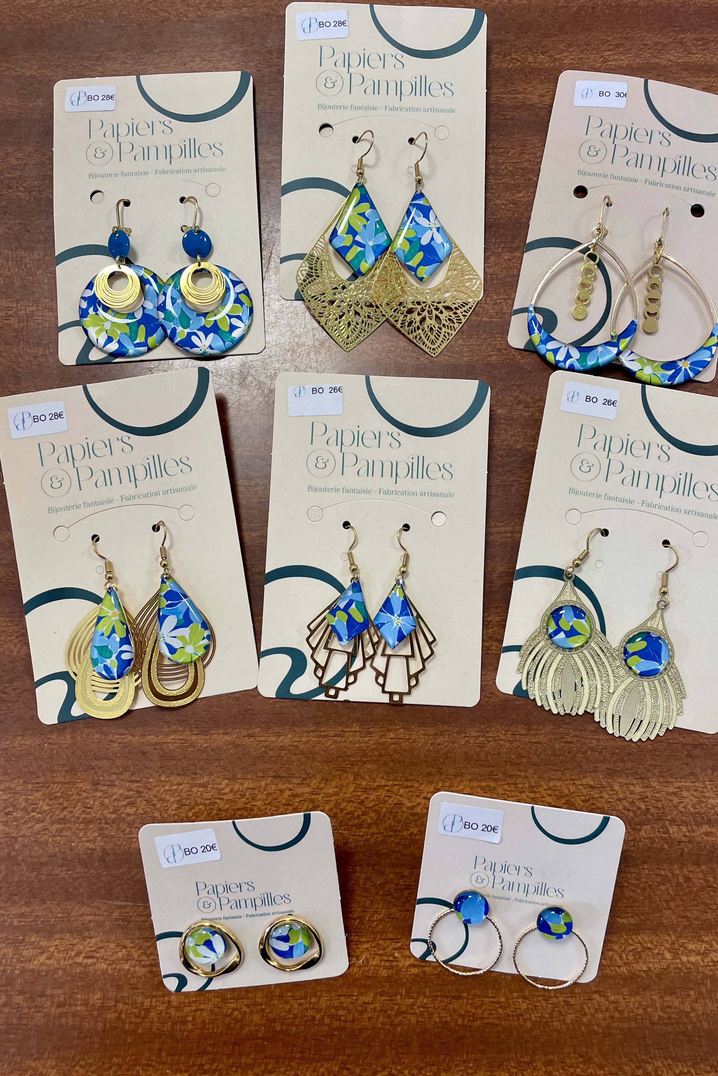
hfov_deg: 46.3
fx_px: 838
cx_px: 392
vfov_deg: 65.5
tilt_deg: -79.6
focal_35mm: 28
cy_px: 527
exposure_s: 1/100
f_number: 1.6
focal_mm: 4.2
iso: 80
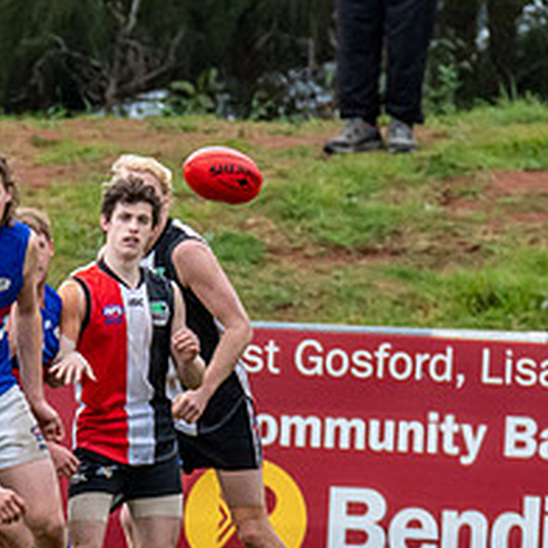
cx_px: -236
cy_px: 327
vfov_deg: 0.9
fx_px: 36663
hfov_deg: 0.9
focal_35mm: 2047
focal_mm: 450
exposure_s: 1/4000
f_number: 7.1
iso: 1250
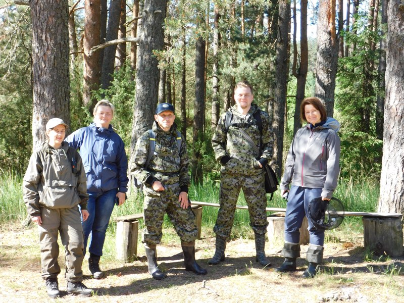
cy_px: 152
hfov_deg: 24.4
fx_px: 934
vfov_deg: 18.4
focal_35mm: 80
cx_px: 202
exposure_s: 1/100
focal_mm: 14.2
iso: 125
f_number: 4.4
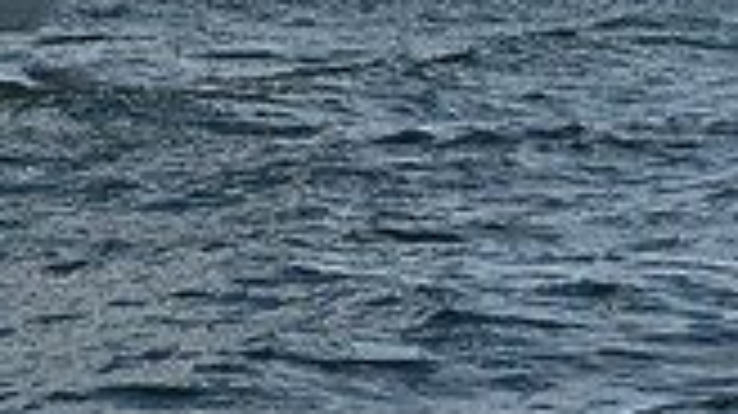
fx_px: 5085
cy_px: -878
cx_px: -92
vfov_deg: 4.5
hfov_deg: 8.2
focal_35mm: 260
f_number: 9
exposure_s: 1/1000
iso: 250
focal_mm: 70
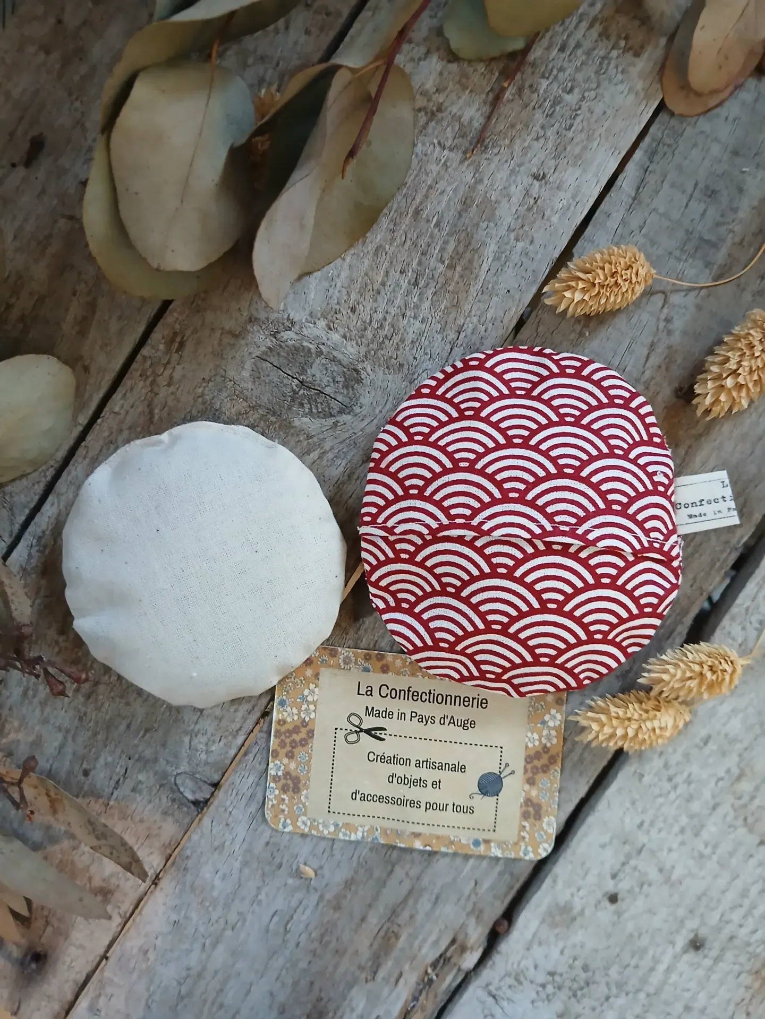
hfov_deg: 53.1
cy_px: 510
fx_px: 766
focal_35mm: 26
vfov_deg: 67.3
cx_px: 382
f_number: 1.8
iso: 320
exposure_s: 1/25
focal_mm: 3.98
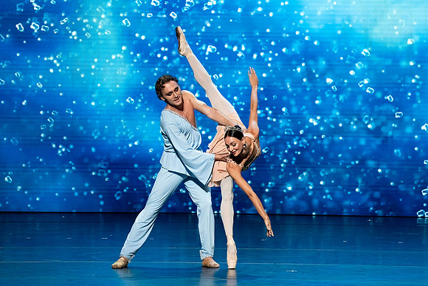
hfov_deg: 5.3
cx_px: 220
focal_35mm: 388
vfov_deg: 3.5
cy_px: 119
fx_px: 4619
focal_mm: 330
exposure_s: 1/400
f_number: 5.6
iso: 6400
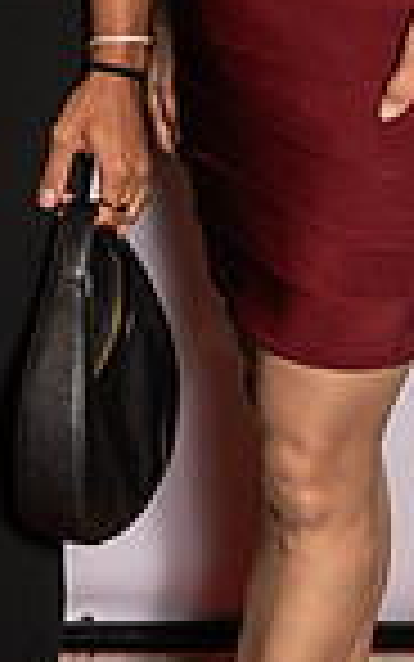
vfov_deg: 17.7
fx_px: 2020
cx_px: -429
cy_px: -131
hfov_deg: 10.7
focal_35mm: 112
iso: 320
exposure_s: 1/50
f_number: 6.3
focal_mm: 24
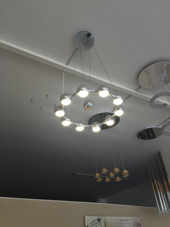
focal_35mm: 29
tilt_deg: +37.4
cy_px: 114
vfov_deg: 61.7
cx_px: 85
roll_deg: +2.5
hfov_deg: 48.2
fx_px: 190
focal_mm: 4.15
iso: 40
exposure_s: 1/100
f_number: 2.2
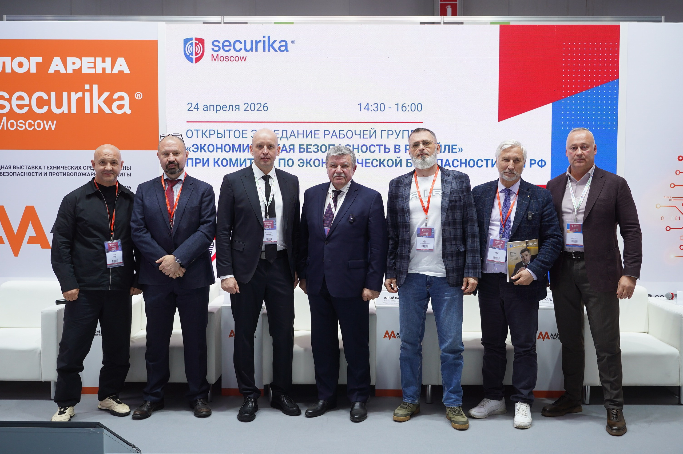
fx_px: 701
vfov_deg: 35.9
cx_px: 342
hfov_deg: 51.9
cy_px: 227
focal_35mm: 37
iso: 640
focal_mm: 37
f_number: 3.5
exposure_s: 1/100
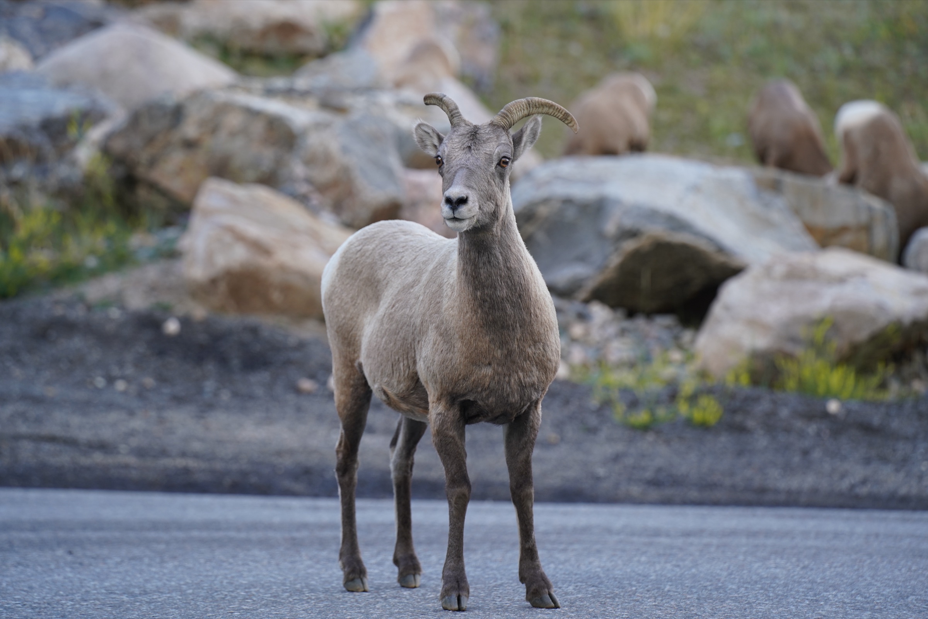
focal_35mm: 180
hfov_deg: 11.4
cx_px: 464
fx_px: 4641
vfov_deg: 7.6
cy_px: 310
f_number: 4
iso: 320
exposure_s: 1/200
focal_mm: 180
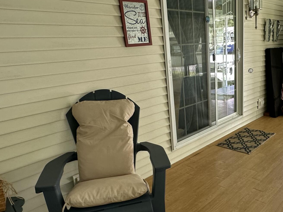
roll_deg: +2.4
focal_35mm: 32
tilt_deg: -15.5
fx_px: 262
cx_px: 199
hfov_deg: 55.0
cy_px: 116
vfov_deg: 44.1
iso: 160
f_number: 2.2
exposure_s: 1/99
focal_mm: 2.22
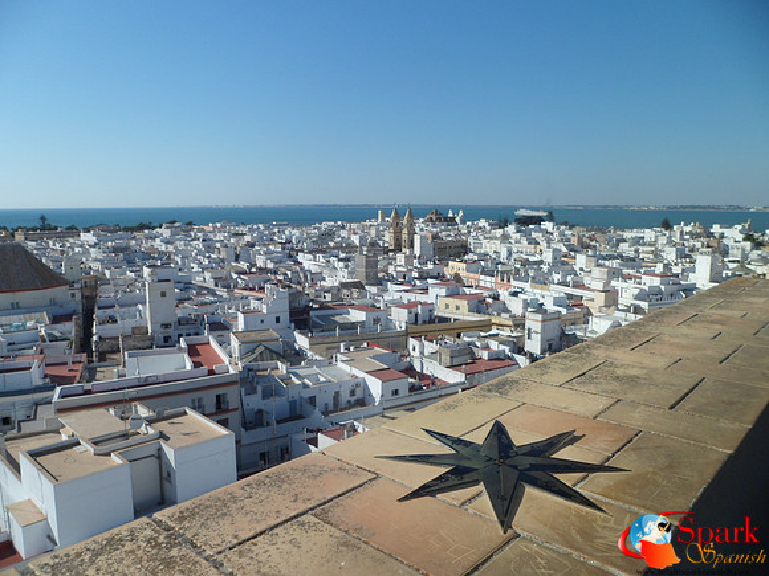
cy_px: 288
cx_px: 384
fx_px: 578
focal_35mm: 26
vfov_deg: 53.1
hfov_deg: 67.3
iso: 80
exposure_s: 1/250
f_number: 9.4
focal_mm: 4.9
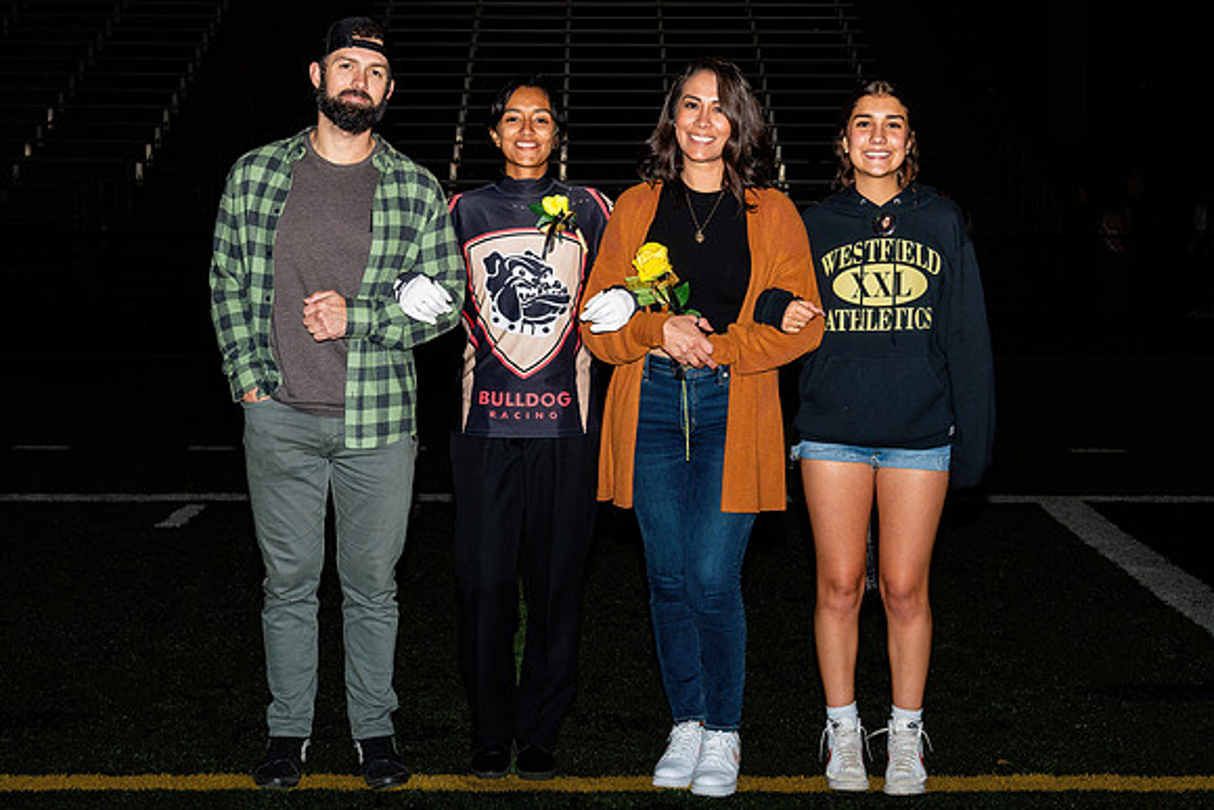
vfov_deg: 22.0
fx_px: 2082
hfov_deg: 32.5
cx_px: 621
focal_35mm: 62
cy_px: 408
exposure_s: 1/200
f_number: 5
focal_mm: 34
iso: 320
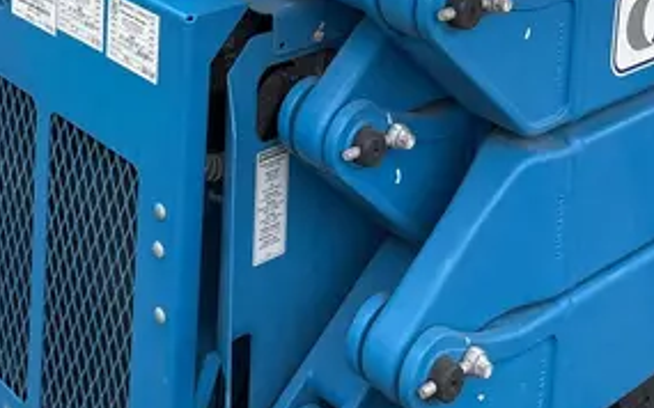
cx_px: 204
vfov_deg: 15.8
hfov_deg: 28.7
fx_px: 1265
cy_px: -313
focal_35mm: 71
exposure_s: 1/114
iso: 125
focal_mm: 5.96
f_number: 1.6
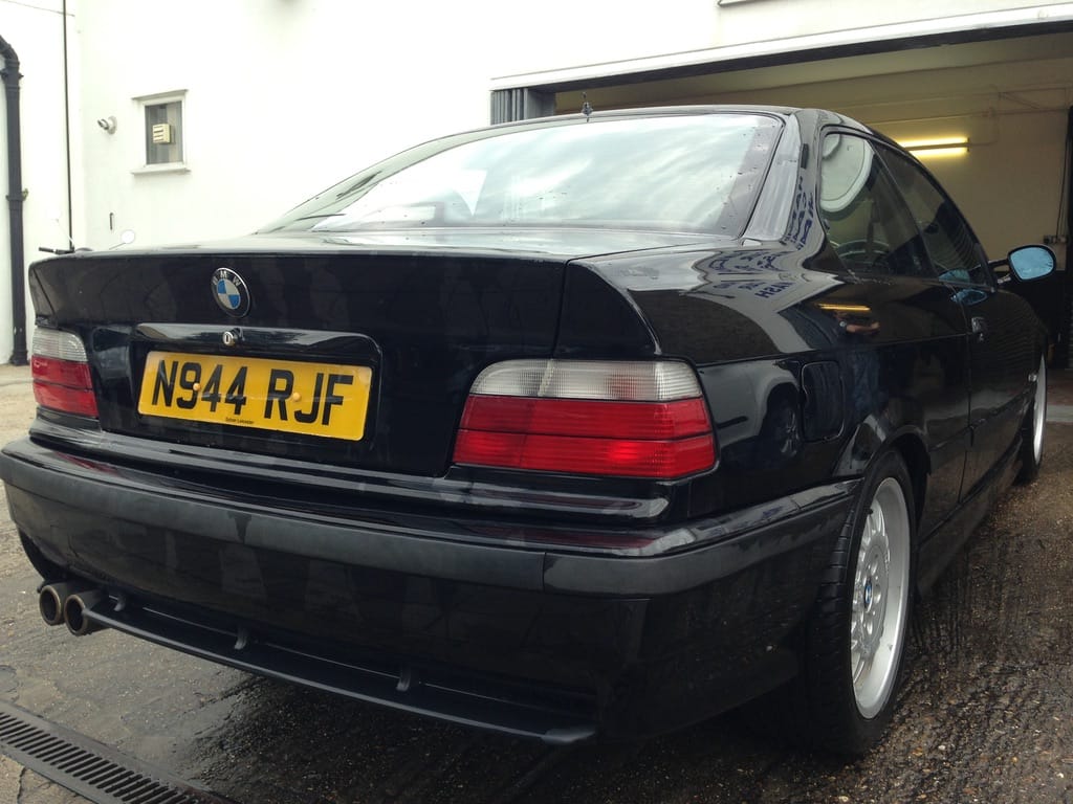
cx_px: 536
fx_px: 1023
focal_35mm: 33
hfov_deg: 55.4
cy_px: 402
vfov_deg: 42.9
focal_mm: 4.13
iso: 50
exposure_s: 1/215
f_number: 2.4
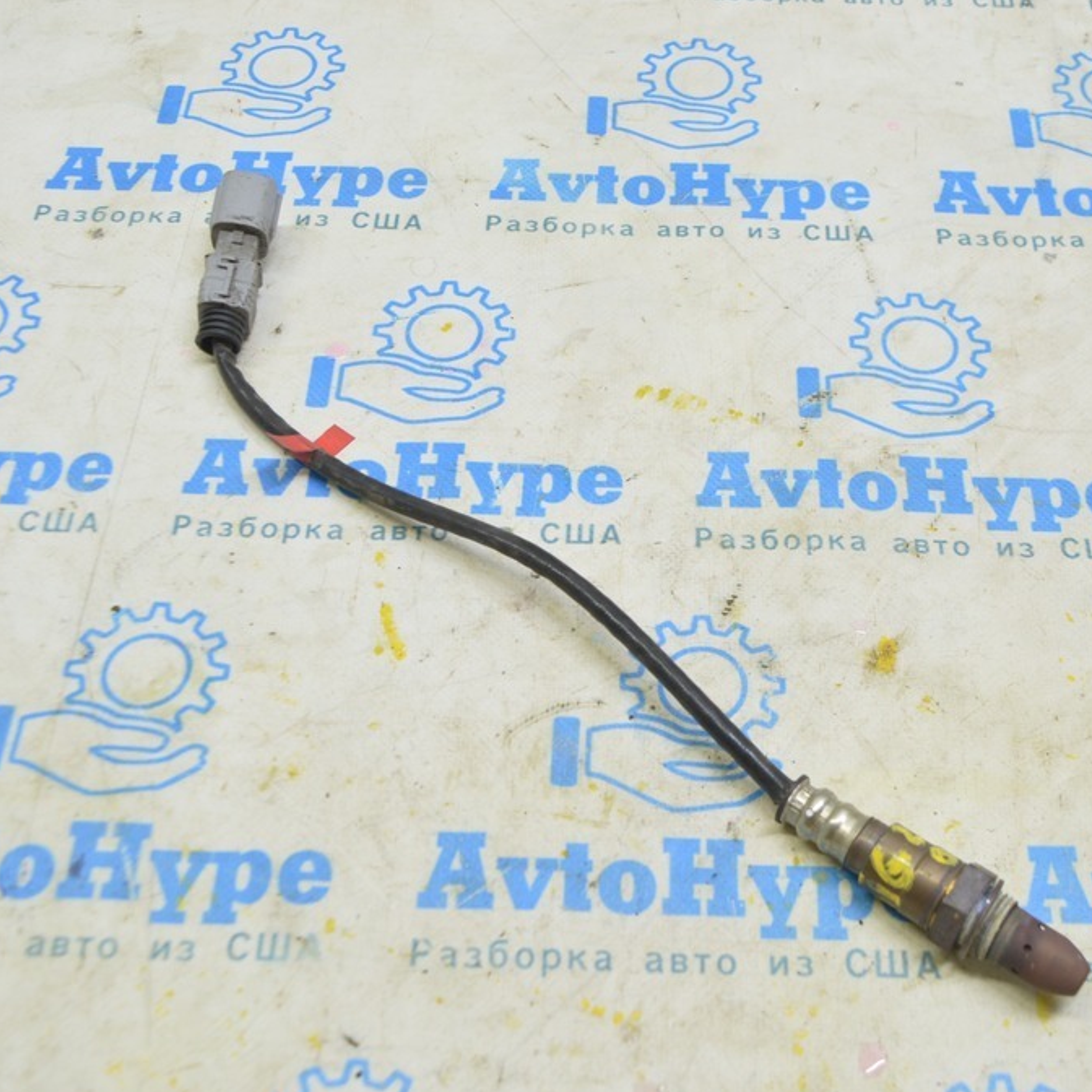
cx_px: 618
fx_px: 1593
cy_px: 550
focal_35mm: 45
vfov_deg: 37.8
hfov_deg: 37.8
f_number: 5.6
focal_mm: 23
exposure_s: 1/20
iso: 400
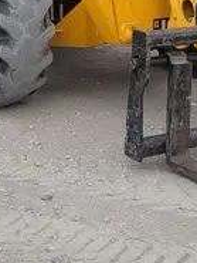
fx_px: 781
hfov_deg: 14.4
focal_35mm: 103
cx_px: 79
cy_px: 2
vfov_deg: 18.6
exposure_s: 1/767
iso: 40
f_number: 1.8
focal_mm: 5.4
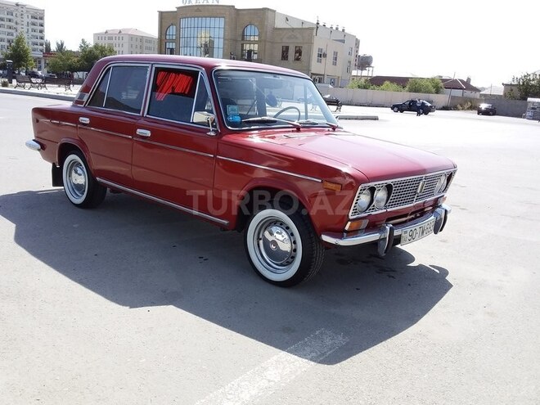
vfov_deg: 45.4
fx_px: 484
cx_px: 270
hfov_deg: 58.4
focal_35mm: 31
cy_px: 202
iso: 40
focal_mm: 3.3
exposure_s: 1/1115
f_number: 2.2
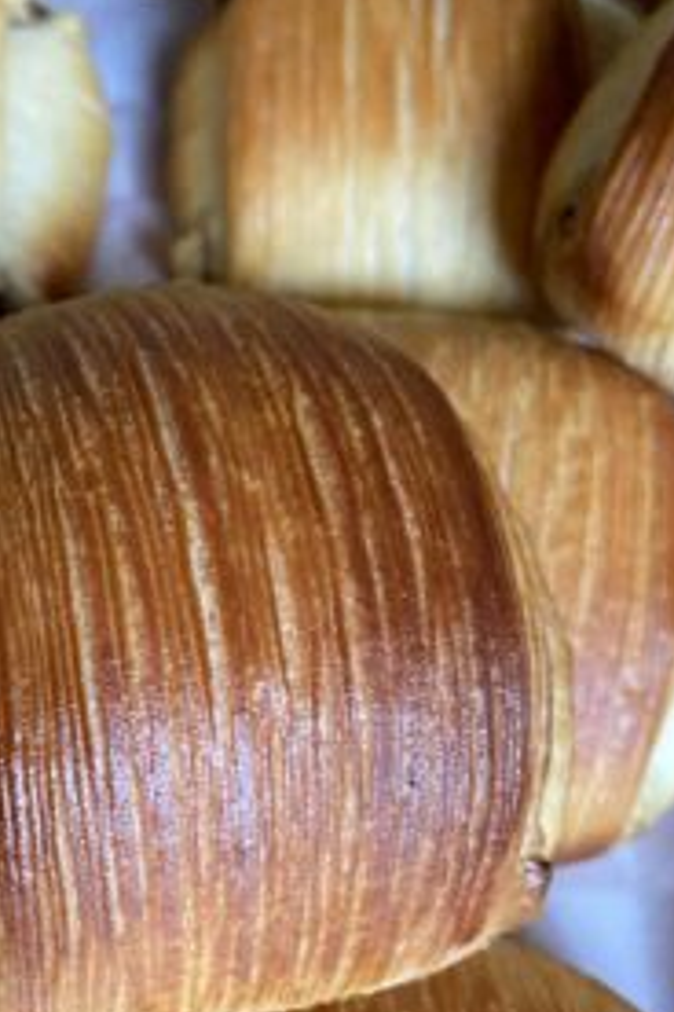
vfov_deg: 39.6
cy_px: 722
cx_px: 93
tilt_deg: -61.7
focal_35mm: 49
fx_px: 1376
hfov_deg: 26.8
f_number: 1.8
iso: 500
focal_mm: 4.25
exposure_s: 1/60
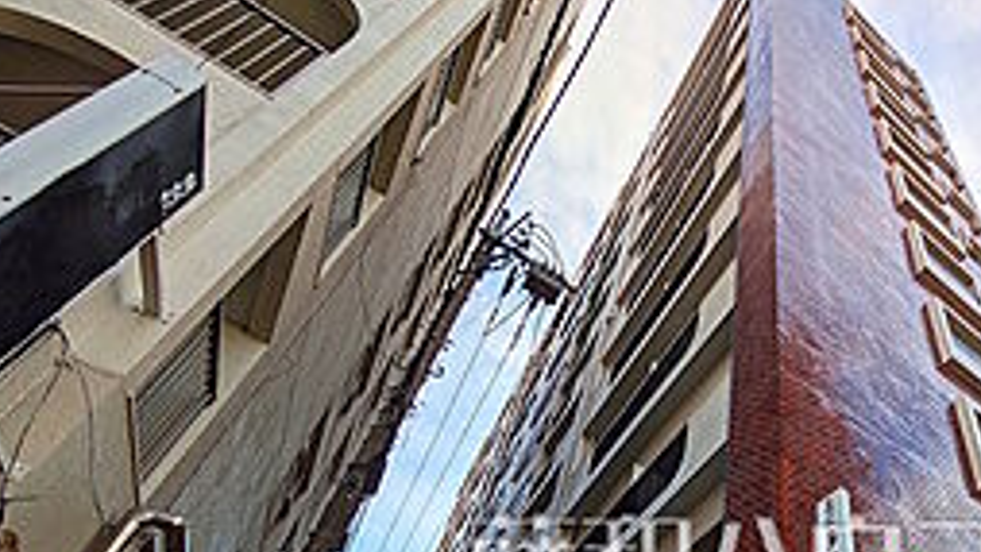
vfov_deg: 41.2
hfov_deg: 70.9
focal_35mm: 24
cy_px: 560
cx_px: 742
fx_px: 624
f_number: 2.2
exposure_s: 1/1605
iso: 46
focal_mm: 1.83
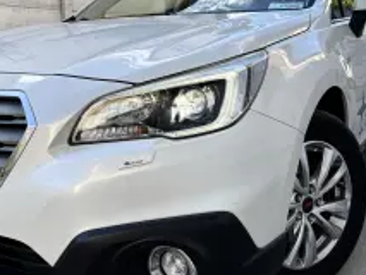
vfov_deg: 32.8
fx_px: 465
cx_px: 156
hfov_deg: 42.8
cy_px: 108
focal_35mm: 44
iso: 50
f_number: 1.6
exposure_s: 1/840
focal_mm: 5.96
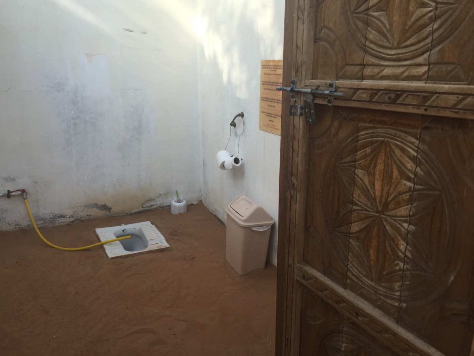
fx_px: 397
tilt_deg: -15.6
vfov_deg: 48.2
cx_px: 237
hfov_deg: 61.7
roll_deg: -0.4
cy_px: 178
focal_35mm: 29
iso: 32
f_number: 2.2
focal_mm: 4.15
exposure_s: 1/682
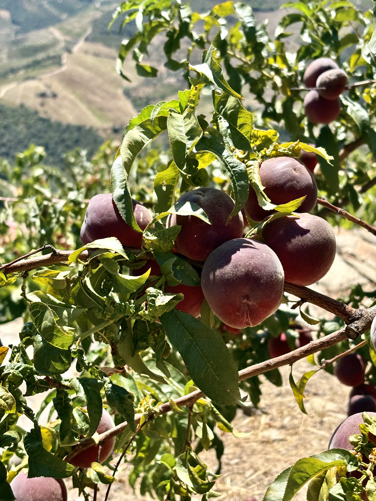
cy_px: 250
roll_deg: -6.0
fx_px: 753
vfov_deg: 36.8
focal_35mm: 52
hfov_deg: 28.0
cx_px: 188
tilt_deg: -14.5
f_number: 1.6
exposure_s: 1/2141
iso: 50
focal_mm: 5.96
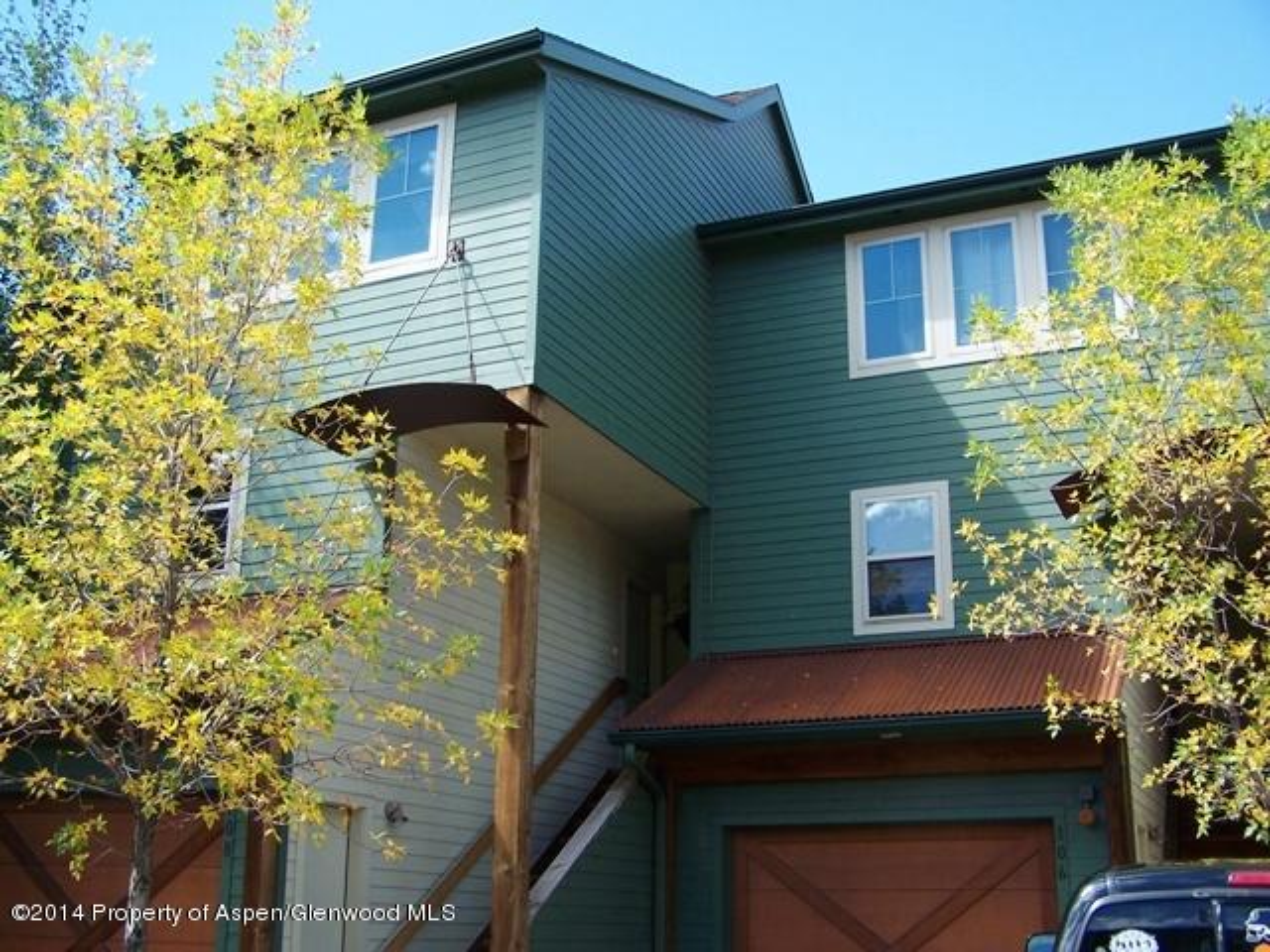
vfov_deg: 37.7
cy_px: 476
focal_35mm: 38
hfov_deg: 49.0
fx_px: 1394
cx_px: 635
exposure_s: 1/320
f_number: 2.8
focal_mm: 6.3
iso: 80
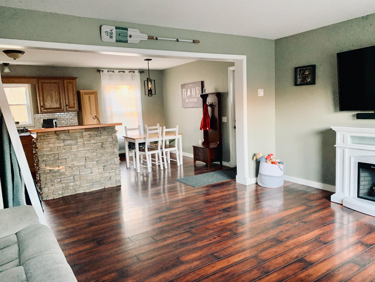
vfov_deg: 53.1
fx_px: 282
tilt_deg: -6.2
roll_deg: +1.3
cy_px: 141
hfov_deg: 67.3
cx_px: 188
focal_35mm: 26
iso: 400
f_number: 1.8
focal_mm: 4.25
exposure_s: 1/43
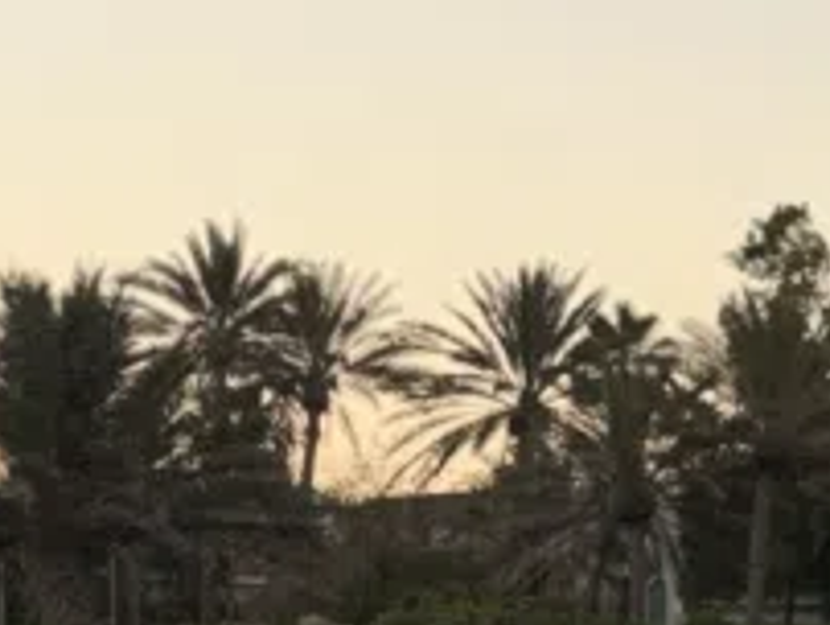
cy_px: 975
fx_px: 1824
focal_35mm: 76
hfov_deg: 25.6
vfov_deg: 17.3
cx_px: 501
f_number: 1.78
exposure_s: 1/351
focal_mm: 6.76
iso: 80
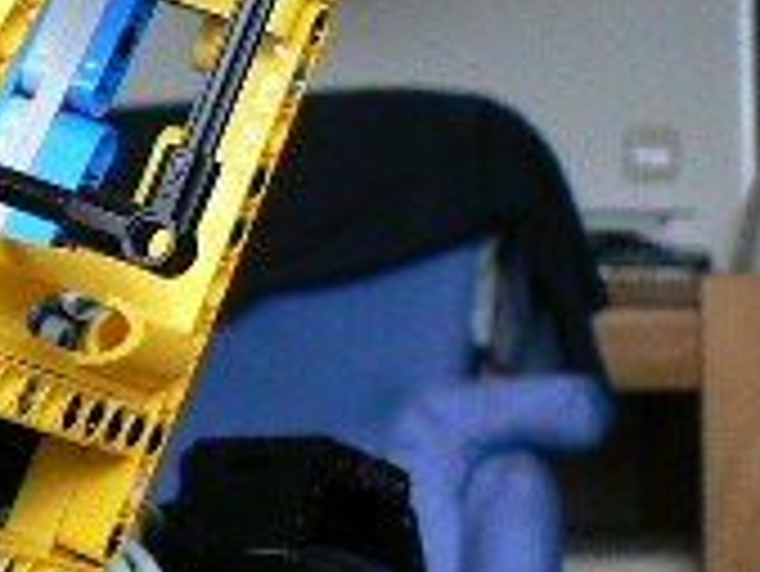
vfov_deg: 10.9
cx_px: -486
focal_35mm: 136
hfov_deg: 13.4
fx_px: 2988
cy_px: 419
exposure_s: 1/30
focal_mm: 6
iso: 160
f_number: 2.8
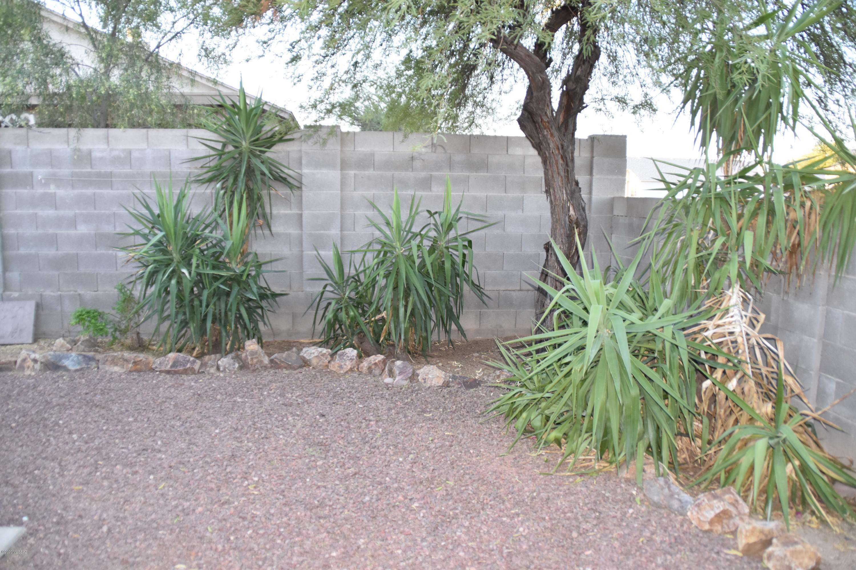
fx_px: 642
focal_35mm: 27
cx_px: 428
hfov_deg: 67.4
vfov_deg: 47.9
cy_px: 285
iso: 800
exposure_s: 1/200
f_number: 4
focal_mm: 18
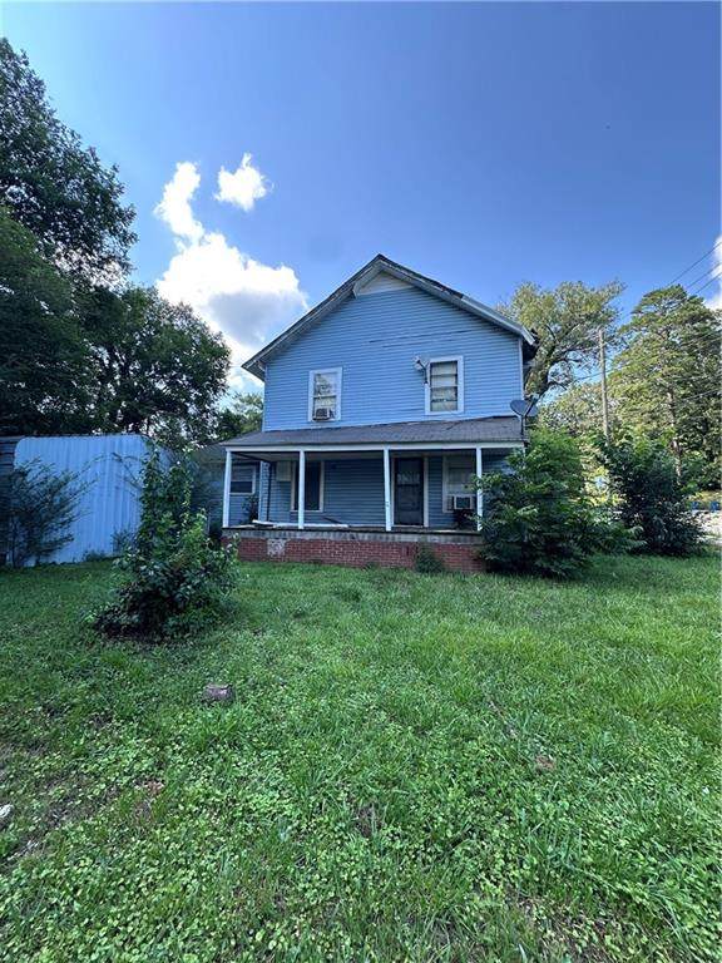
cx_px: 361
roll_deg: -1.2
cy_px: 482
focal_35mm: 14
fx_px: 389
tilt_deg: +6.2
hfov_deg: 85.7
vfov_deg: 102.1
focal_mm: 2.22
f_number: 2.2
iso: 40
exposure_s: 1/326
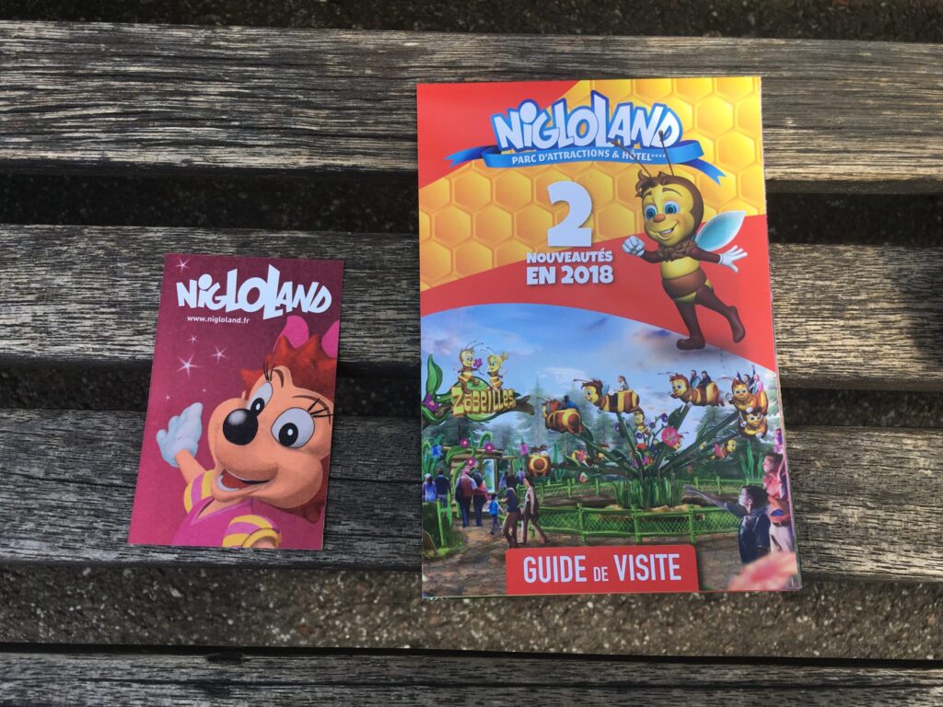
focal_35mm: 29
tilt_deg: -84.5
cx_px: 472
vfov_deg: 48.2
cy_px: 354
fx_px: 790
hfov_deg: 61.7
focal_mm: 4.15
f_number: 2.2
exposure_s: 1/230
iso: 25
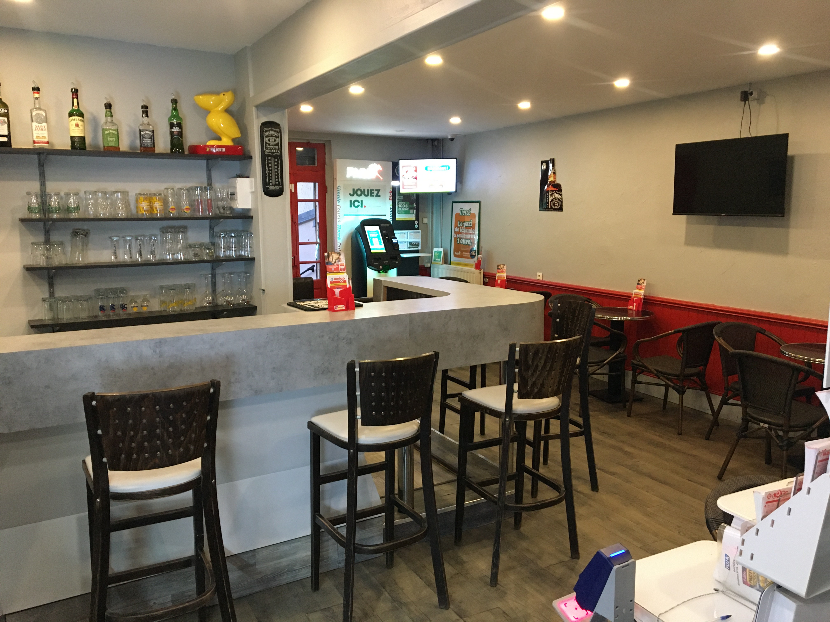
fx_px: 695
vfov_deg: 48.2
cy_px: 311
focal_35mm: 29
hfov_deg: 61.7
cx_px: 415
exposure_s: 1/20
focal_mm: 4.15
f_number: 2.2
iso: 200
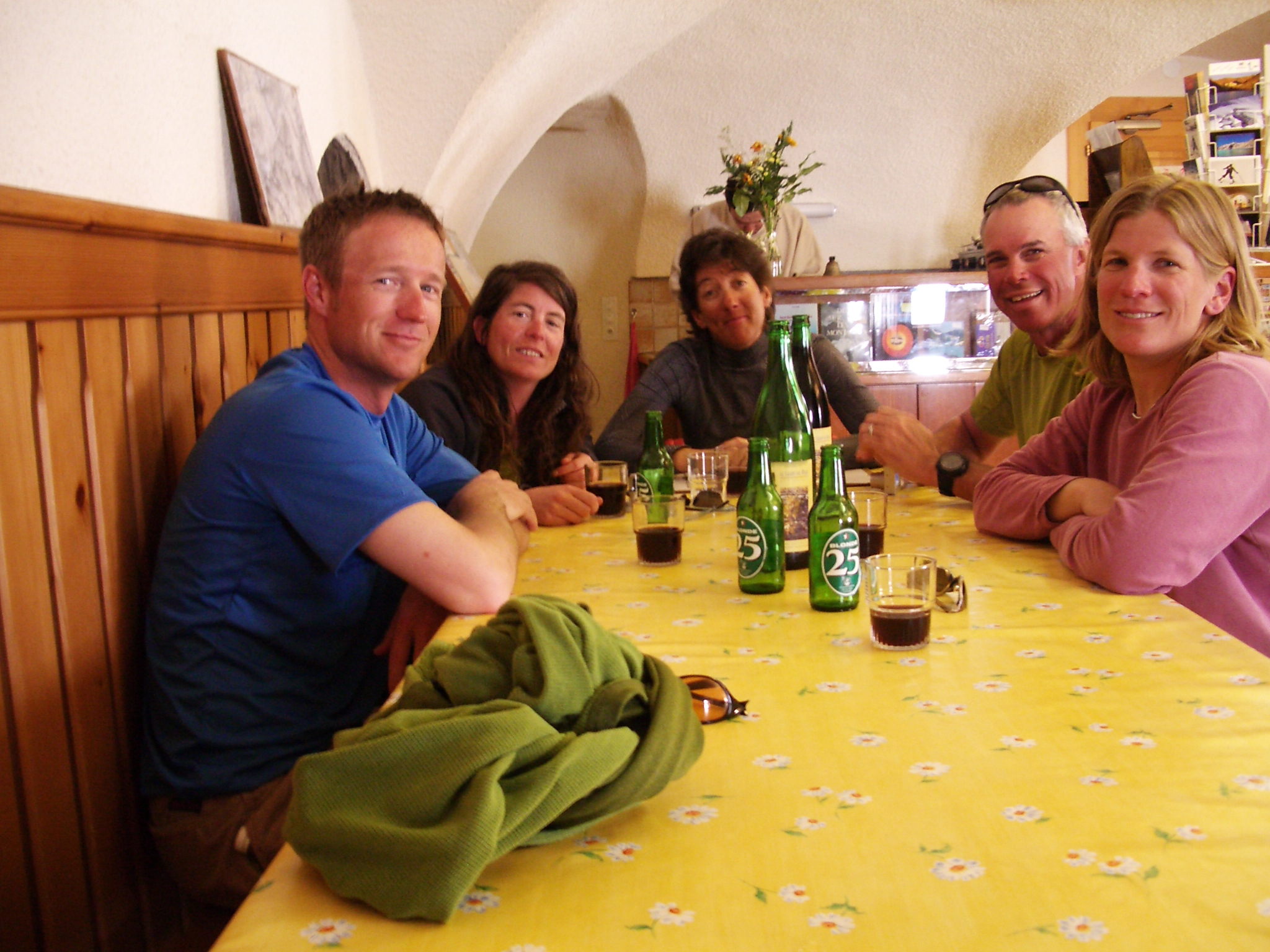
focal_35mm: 35
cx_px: 635
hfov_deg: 52.6
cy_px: 476
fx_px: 1284
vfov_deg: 40.7
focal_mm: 5.8
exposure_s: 1/13
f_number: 2.6
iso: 200
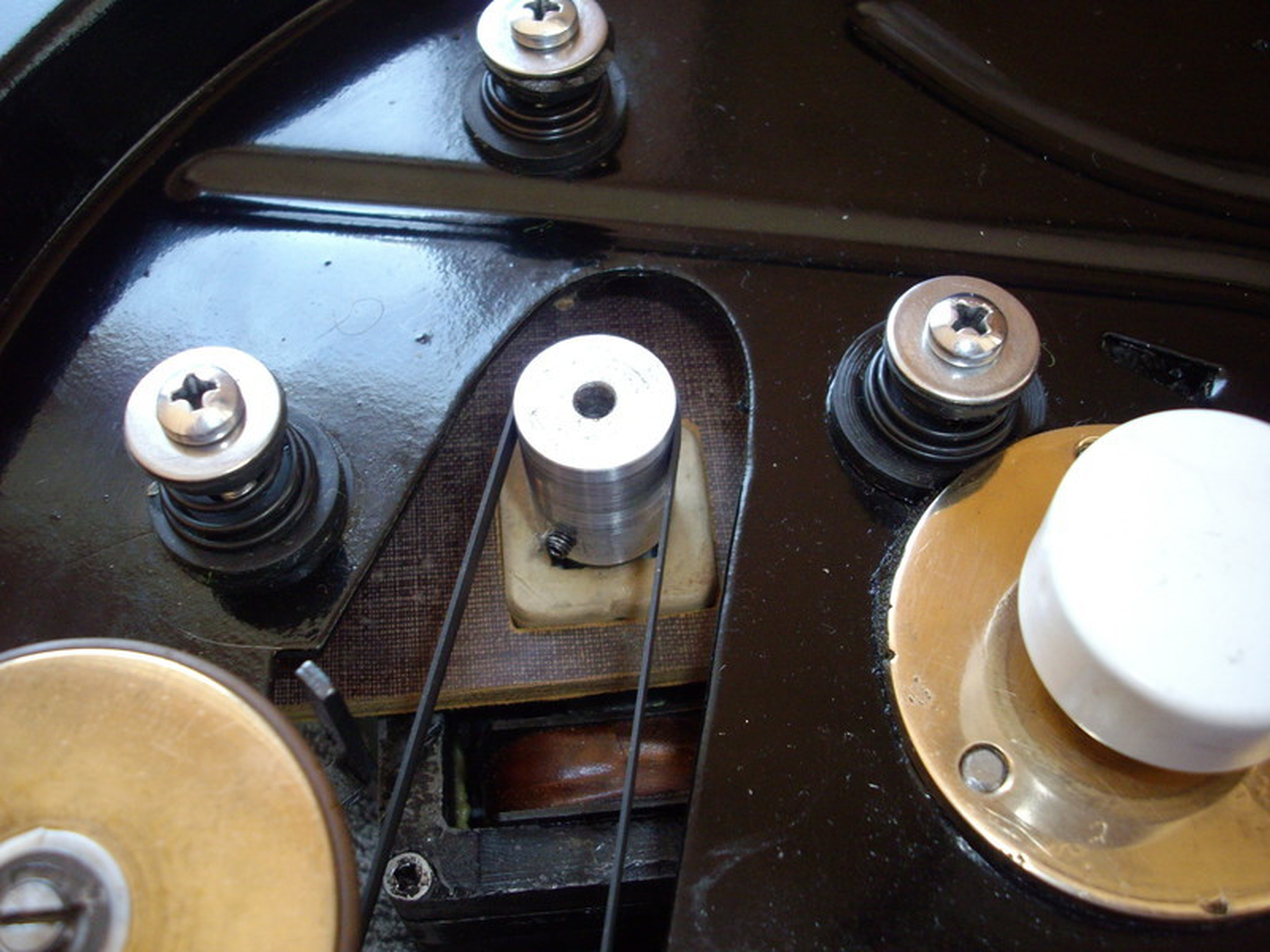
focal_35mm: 37
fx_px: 1357
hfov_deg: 50.1
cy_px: 476
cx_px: 635
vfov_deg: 38.7
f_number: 2.8
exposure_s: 1/50
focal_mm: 6.2
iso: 204
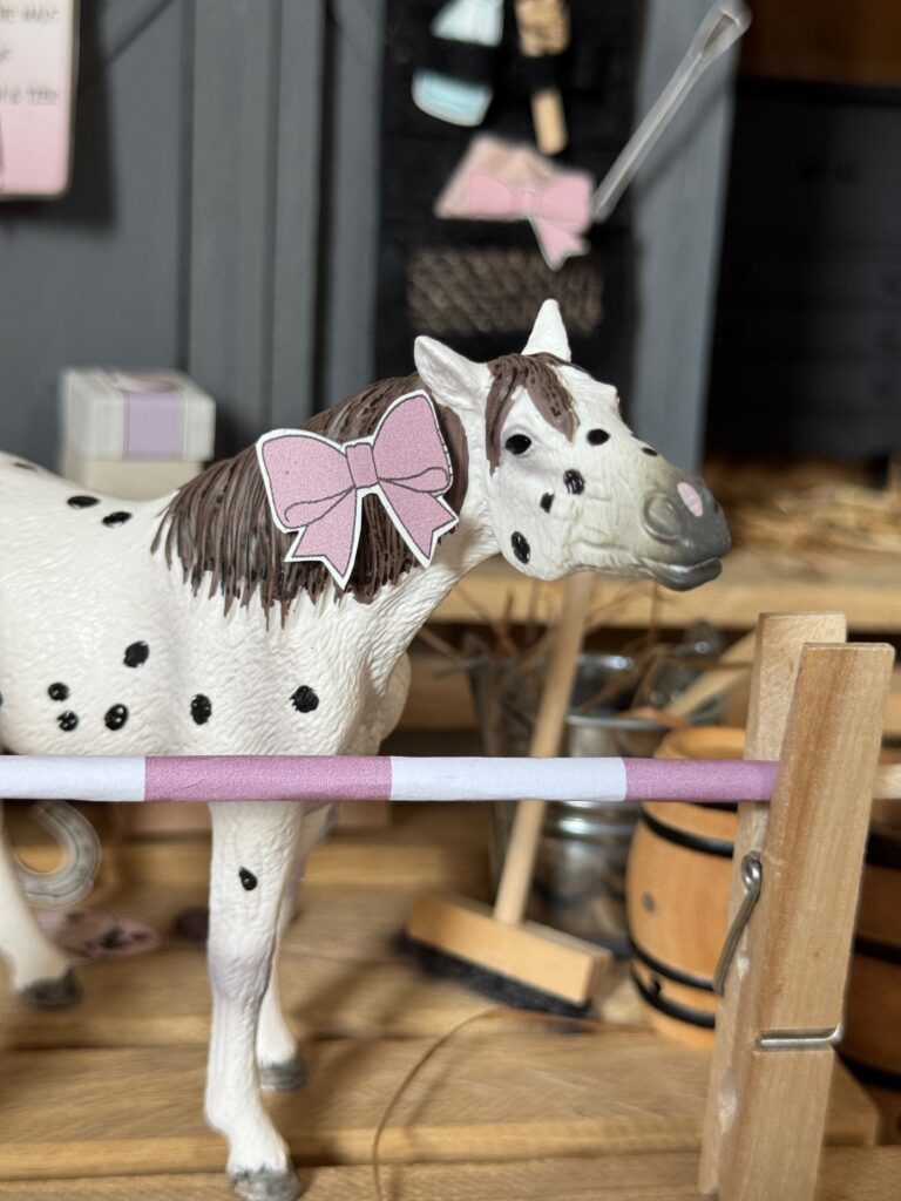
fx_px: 1666
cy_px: 600
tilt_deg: -9.7
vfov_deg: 39.7
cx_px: 450
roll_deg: -4.1
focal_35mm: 48
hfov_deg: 30.3
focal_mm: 6.76
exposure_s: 1/48
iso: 125
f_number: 1.78
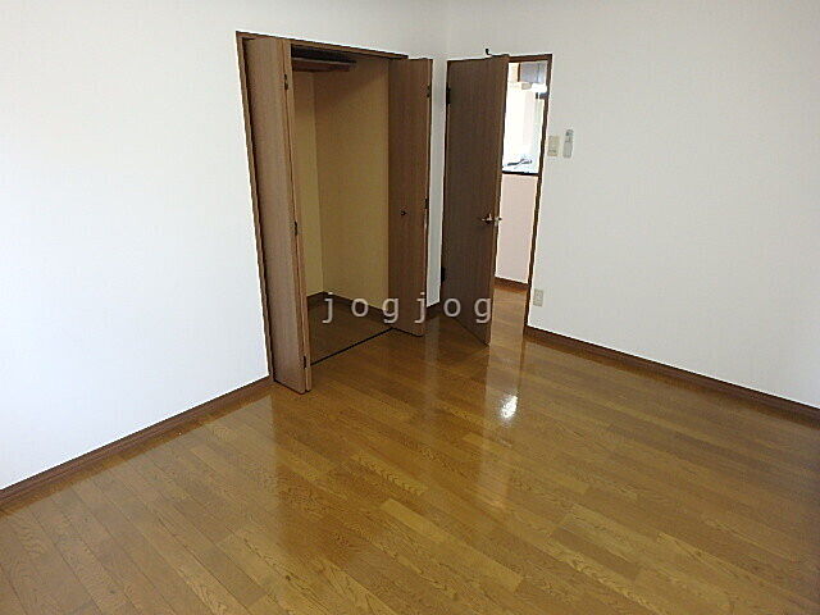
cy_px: 308
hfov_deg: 79.0
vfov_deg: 63.4
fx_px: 497
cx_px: 410
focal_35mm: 21
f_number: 3.5
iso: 200
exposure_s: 1/30
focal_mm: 3.7
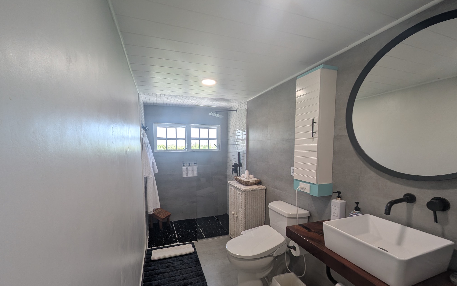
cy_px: 165
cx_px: 230
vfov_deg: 78.1
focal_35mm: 14
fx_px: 174
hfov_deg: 105.3
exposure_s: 1/120
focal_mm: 1.95
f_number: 2.2
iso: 90
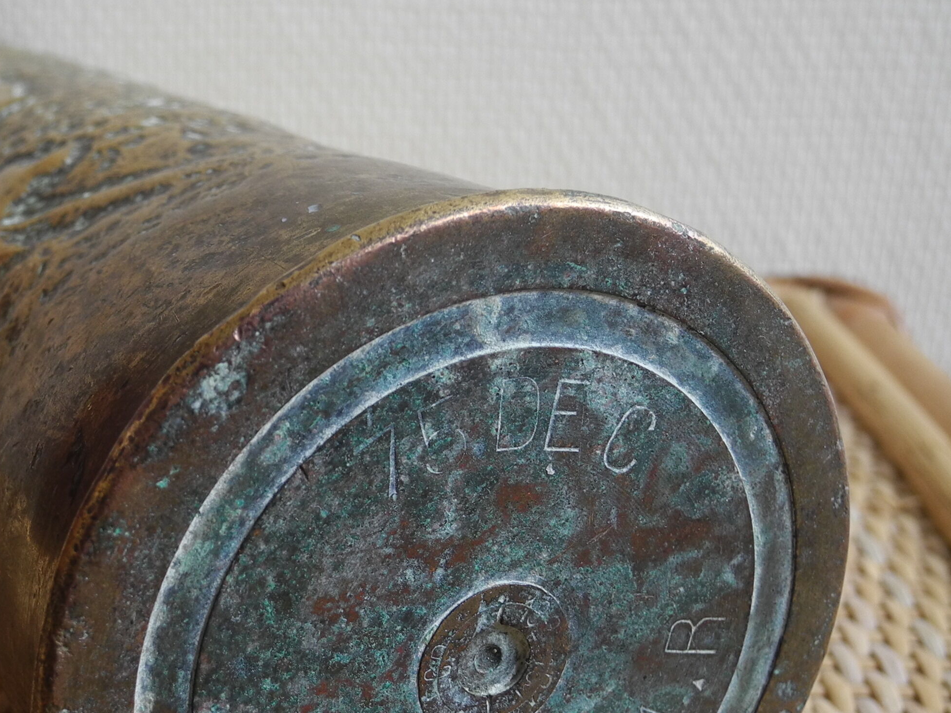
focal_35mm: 52
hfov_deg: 35.6
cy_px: 434
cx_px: 187
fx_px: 1429
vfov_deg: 28.0
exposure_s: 1/32
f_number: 2.8
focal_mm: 6
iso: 100
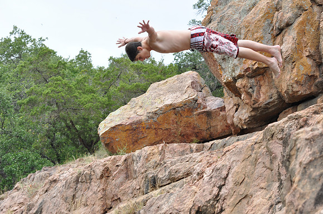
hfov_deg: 19.5
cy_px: 107
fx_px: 941
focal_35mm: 105
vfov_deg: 13.0
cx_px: 162
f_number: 5
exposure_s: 1/1250
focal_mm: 70
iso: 400
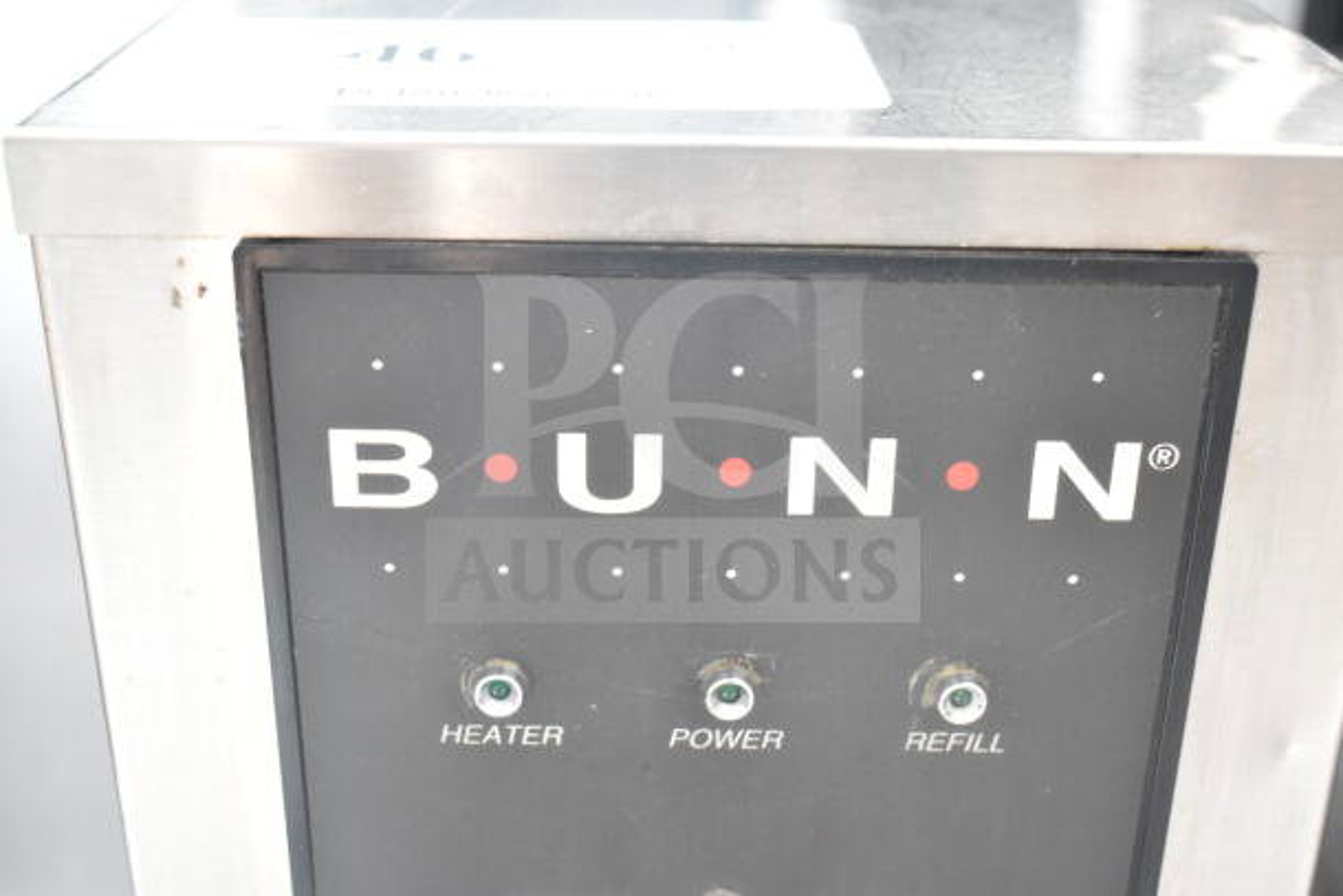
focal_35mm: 46
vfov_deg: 29.0
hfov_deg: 42.3
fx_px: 1735
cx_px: 672
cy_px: 448
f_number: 4.2
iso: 2000
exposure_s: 1/50
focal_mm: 31
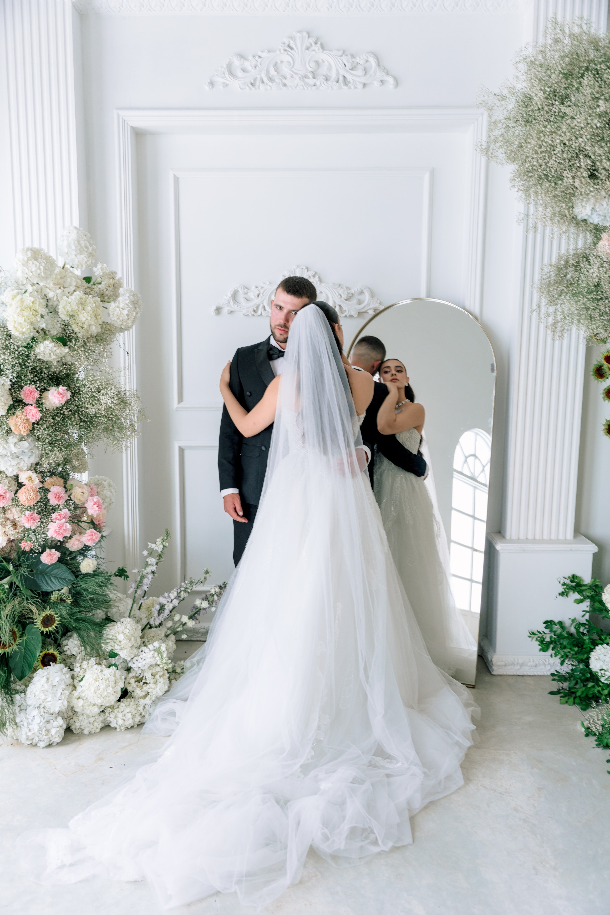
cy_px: 458
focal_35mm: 29
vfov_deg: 63.3
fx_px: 742
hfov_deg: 44.7
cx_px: 305
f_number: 2.8
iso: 250
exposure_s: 1/200
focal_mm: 29.2
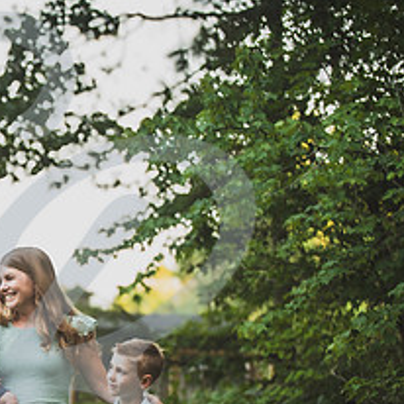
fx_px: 3103
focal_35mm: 235
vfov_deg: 7.4
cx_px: -55
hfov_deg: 7.4
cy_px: 378
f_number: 2.8
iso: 500
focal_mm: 98
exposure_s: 1/250
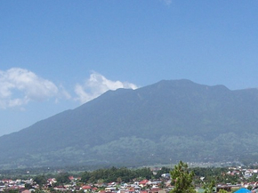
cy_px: 142
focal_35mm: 84
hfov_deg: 23.0
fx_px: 626
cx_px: 206
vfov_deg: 17.5
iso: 80
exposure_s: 1/1000
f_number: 4
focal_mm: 6.3
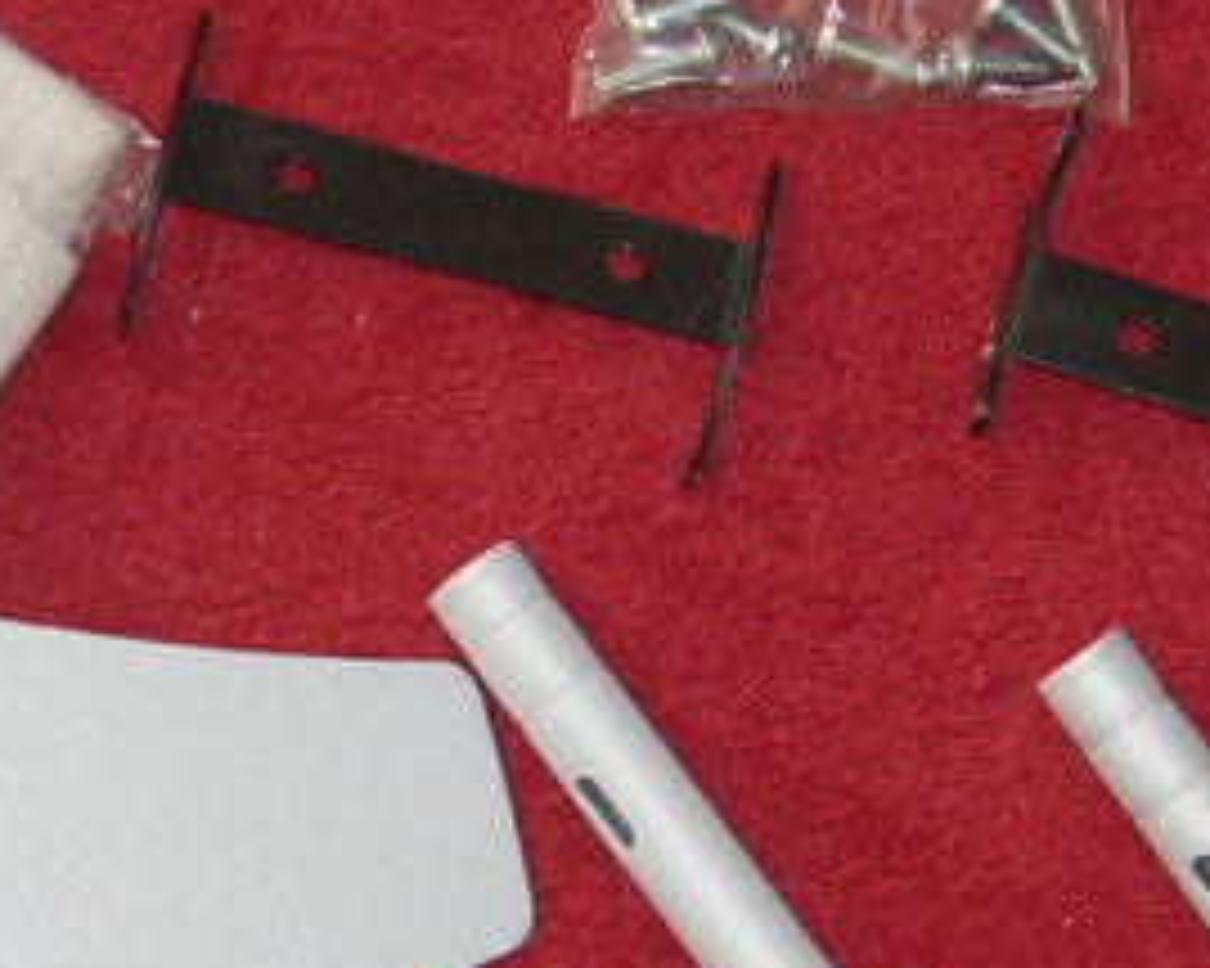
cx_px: 360
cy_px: 707
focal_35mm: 127
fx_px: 4546
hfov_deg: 15.1
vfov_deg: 12.1
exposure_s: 1/60
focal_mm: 5.8
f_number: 2.8
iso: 100
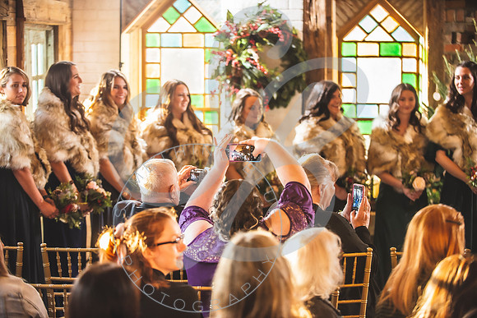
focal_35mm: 91
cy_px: 159
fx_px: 1204
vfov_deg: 15.1
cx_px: 238
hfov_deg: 22.4
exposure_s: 1/200
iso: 1000
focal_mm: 90
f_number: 2.8
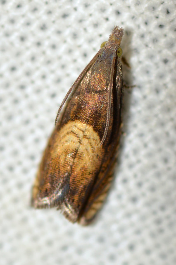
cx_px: 88
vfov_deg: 13.7
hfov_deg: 9.1
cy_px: 132
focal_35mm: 150
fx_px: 1101
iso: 100
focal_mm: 100
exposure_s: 1/200
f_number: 18
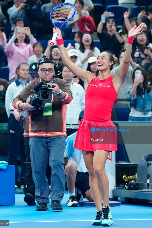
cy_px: 114
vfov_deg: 12.0
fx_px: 1084
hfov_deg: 8.0
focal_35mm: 171
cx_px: 76
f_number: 4.5
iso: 5000
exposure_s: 1/800
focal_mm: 171
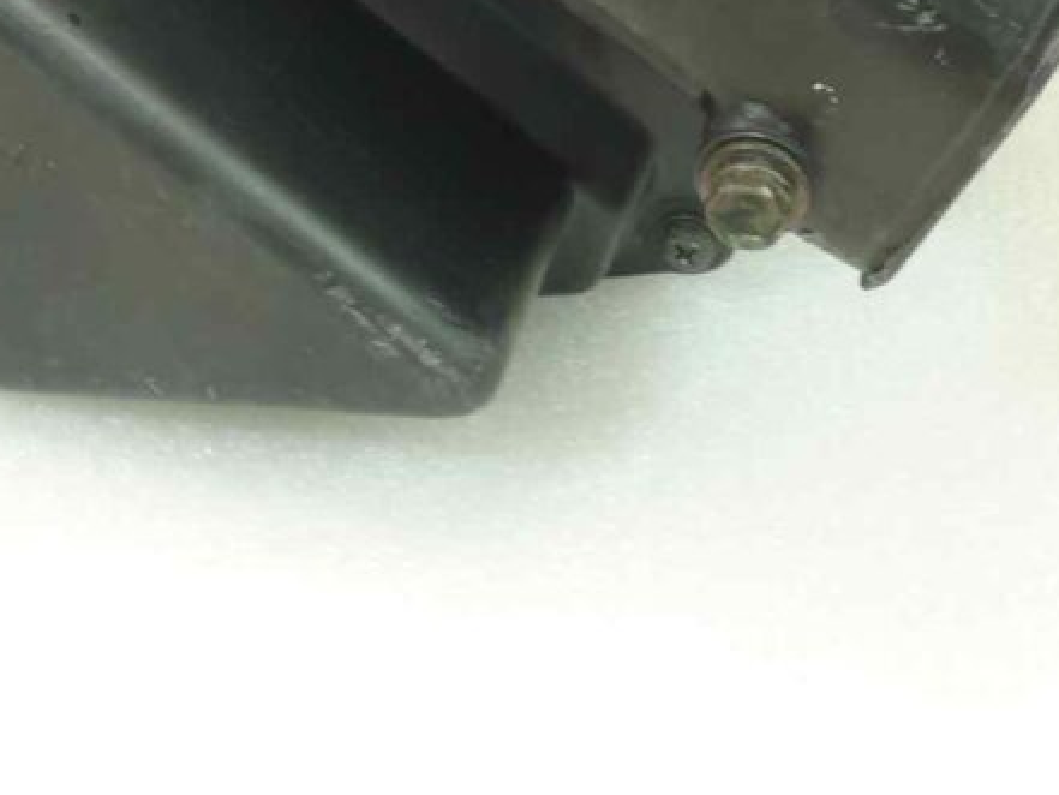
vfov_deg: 16.3
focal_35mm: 85
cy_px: -285
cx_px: 245
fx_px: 2601
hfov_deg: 22.8
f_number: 3.3
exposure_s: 1/10
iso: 80
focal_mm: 4.1
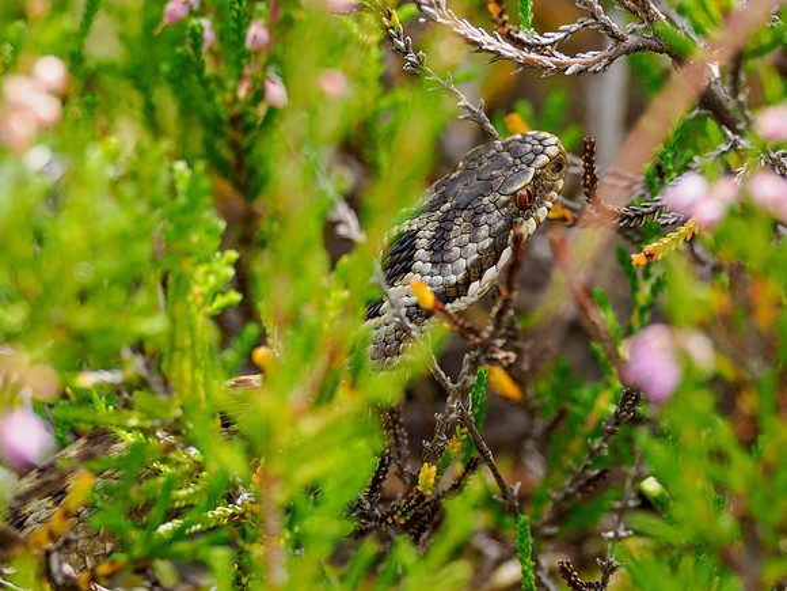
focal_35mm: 901
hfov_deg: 2.2
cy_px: 148
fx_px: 20487
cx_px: 512
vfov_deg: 1.7
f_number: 4
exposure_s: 1/1600
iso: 800
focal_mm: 300
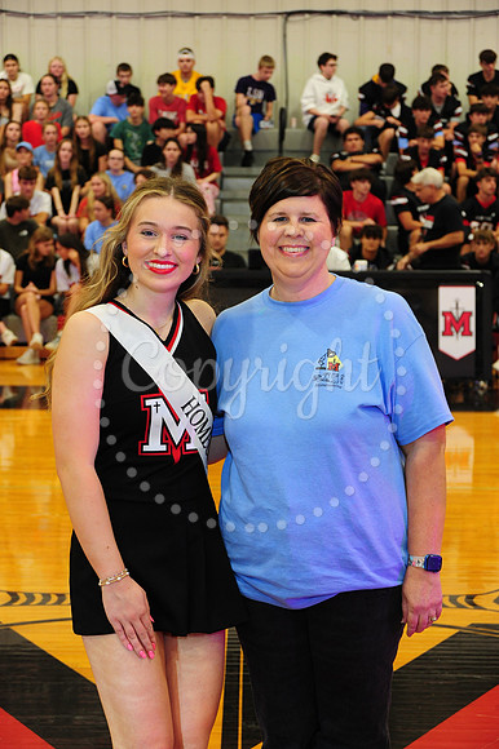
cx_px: 250
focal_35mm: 90
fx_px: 1873
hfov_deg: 15.2
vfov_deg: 22.6
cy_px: 374
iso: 2000
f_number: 7.1
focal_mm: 90
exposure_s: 1/60
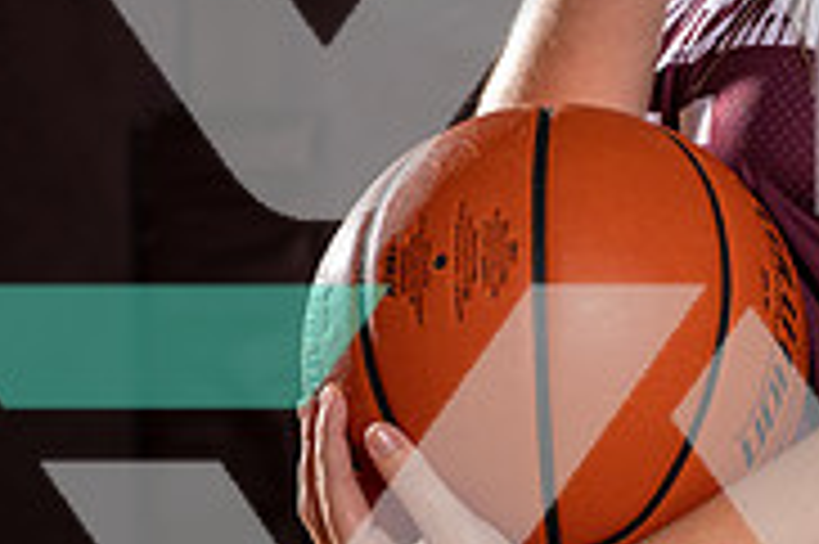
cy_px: -20
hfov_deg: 9.1
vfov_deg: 6.1
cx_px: 1080
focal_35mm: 223
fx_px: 5069
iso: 160
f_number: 5.6
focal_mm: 70
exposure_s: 1/250
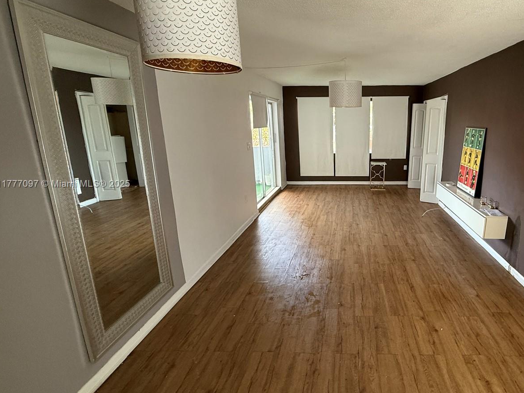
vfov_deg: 68.6
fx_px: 288
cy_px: 184
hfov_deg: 82.2
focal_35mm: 19
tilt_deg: -13.0
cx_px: 344
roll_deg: +0.7
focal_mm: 2.22
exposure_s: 1/99
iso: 250
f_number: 2.2
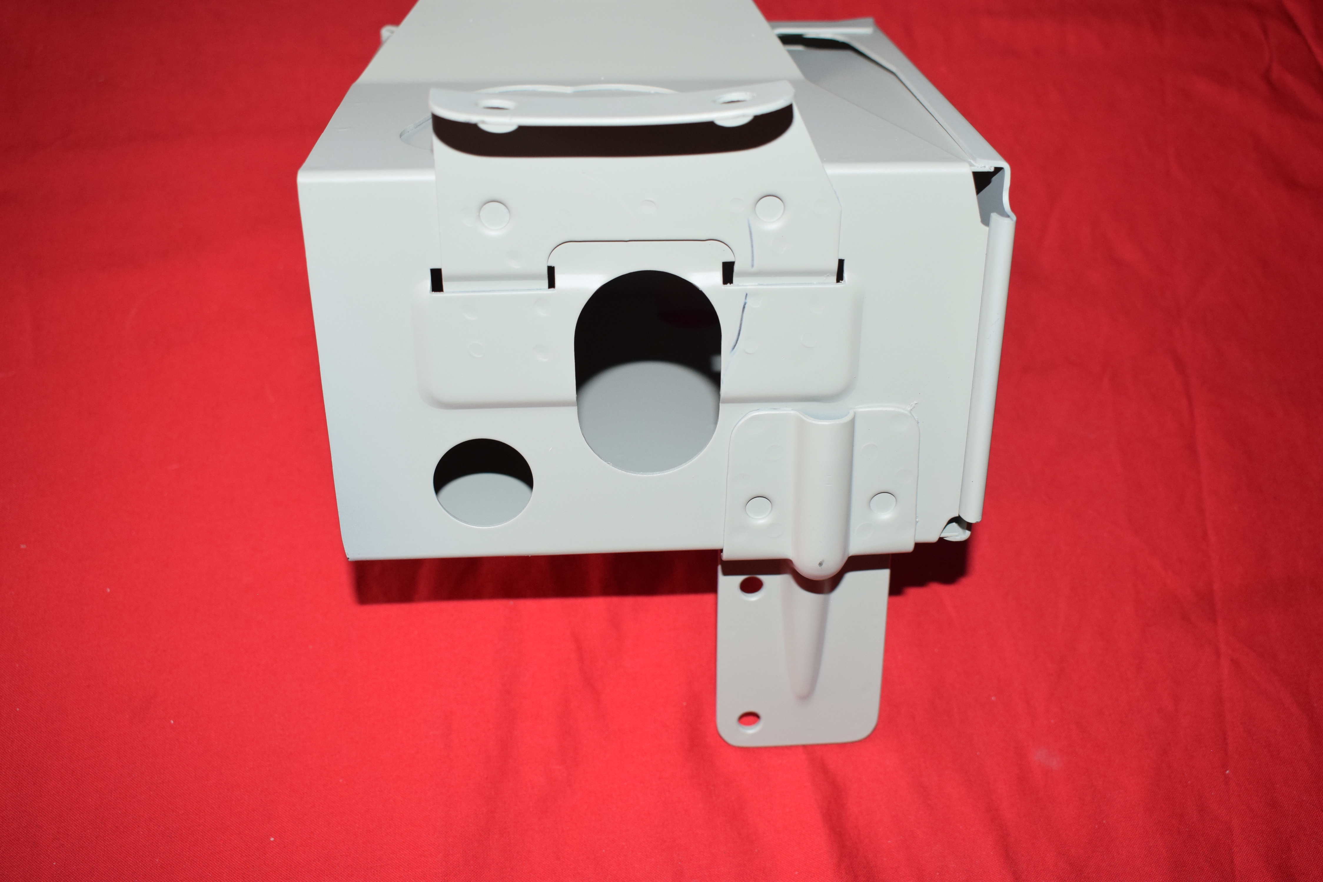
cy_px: 441
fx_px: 1378
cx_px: 662
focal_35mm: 38
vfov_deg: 35.5
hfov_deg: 51.3
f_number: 5.6
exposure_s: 1/160
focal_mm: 25
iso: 800
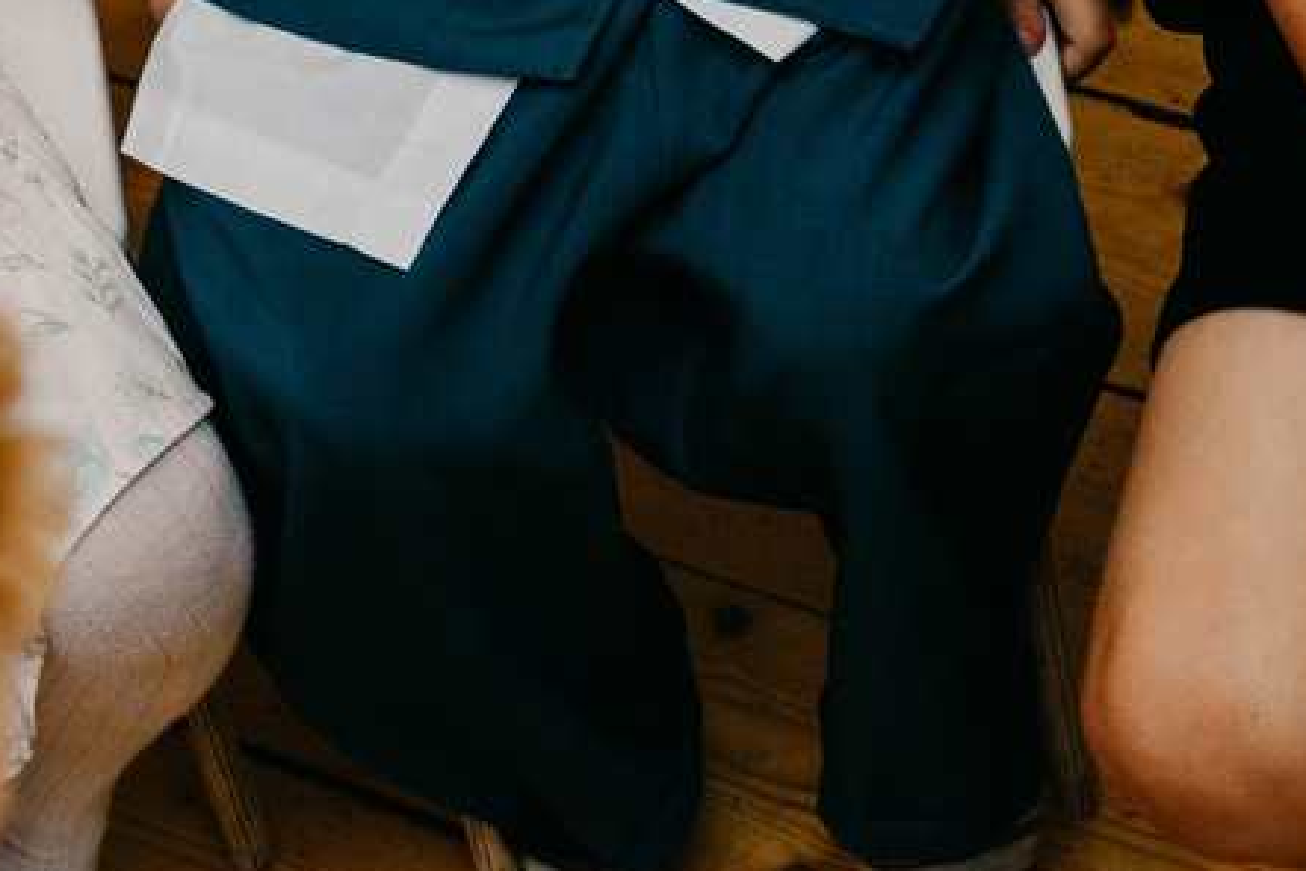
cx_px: 541
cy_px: -320
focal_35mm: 139
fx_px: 5044
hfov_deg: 14.7
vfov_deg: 9.7
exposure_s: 1/160
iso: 160
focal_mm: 24
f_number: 3.2
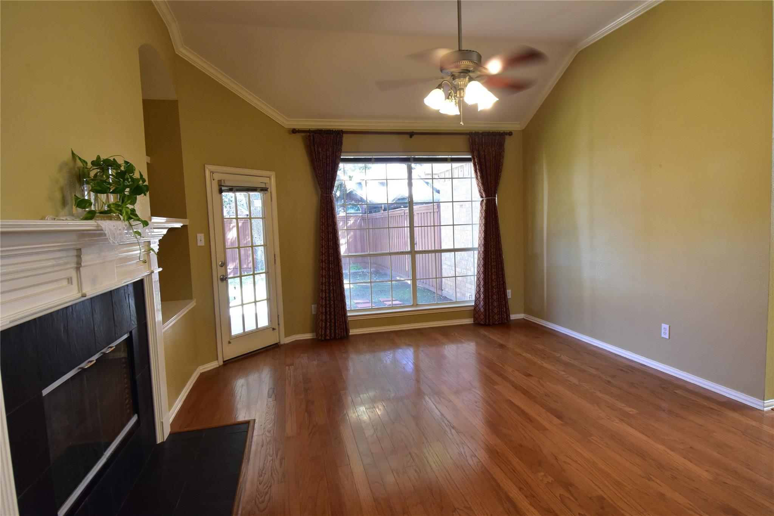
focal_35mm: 20
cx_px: 387
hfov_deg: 85.4
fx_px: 419
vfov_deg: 63.2
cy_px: 258
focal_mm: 13
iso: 800
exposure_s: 1/20
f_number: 8
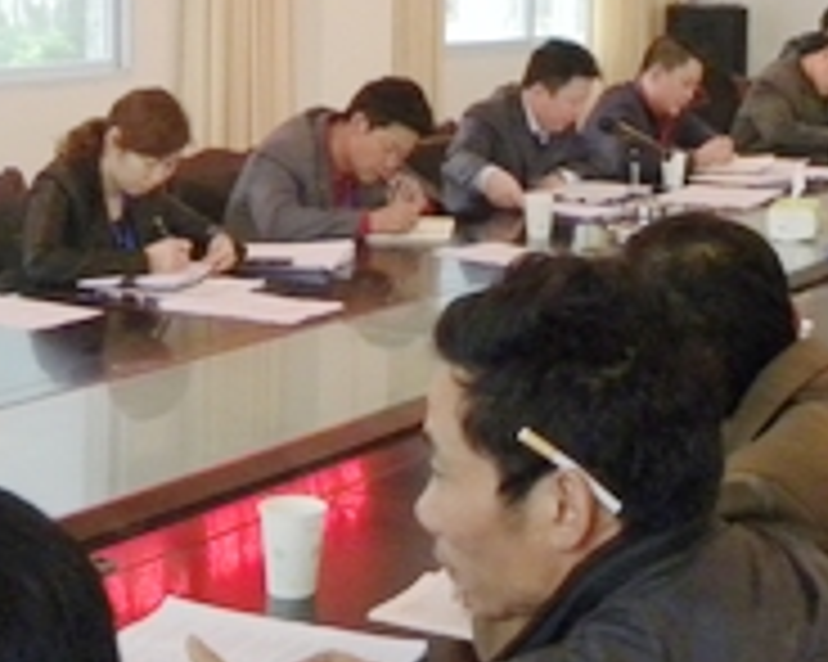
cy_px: 9
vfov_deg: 19.6
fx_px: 1861
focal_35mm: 76
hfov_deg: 25.1
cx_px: 446
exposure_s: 1/55.4
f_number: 2.8
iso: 400
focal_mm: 4.6
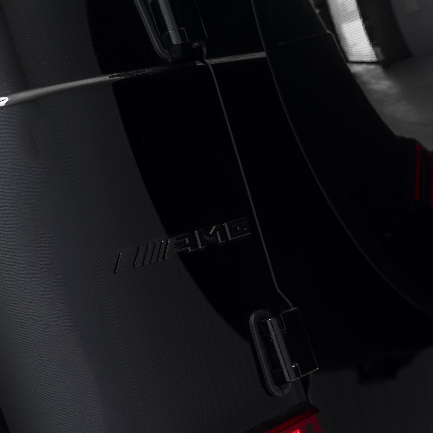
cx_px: 221
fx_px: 1330
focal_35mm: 94
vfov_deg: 18.5
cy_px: 252
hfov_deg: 18.5
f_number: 2.8
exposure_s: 1/100
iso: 640
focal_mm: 70
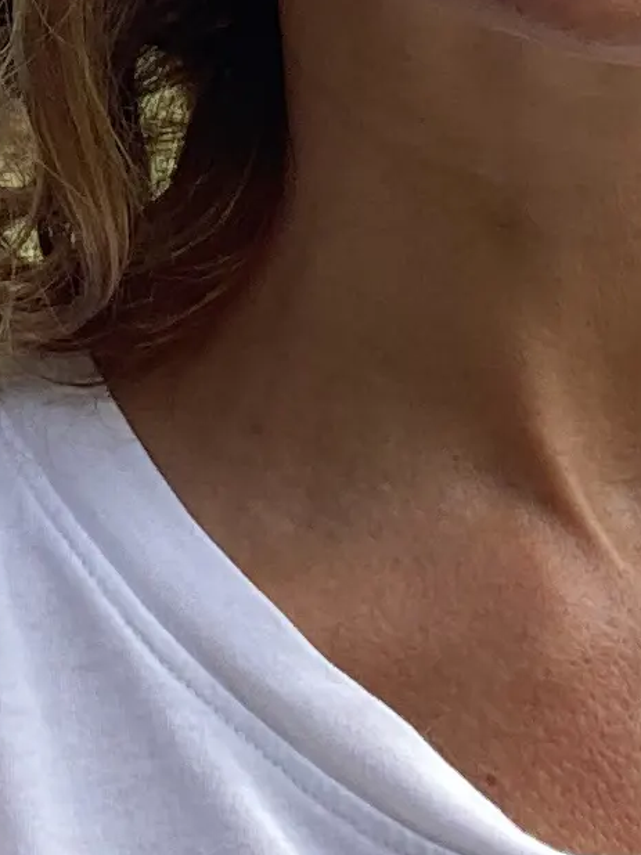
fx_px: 3706
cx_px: 18
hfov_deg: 9.8
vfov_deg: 11.9
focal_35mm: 150
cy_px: -793
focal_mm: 2.71
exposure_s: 1/127
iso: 25
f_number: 2.2
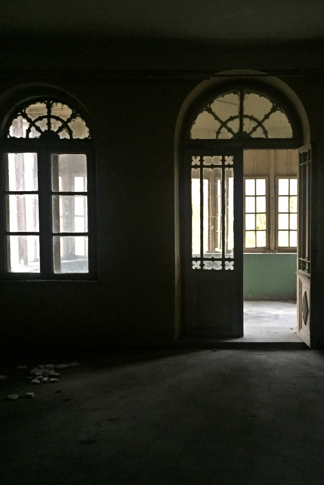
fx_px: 553
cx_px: 239
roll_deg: +0.1
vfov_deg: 47.4
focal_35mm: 41
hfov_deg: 32.1
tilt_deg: -3.0
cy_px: 243
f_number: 2.2
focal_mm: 4.15
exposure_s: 1/17
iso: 250
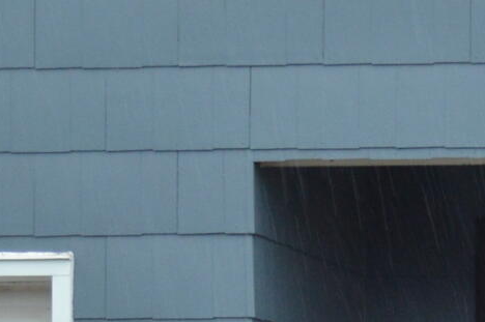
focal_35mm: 231
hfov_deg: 8.7
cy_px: 651
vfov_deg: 5.8
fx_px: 3109
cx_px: 770
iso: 400
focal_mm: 24
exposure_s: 1/60
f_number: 4
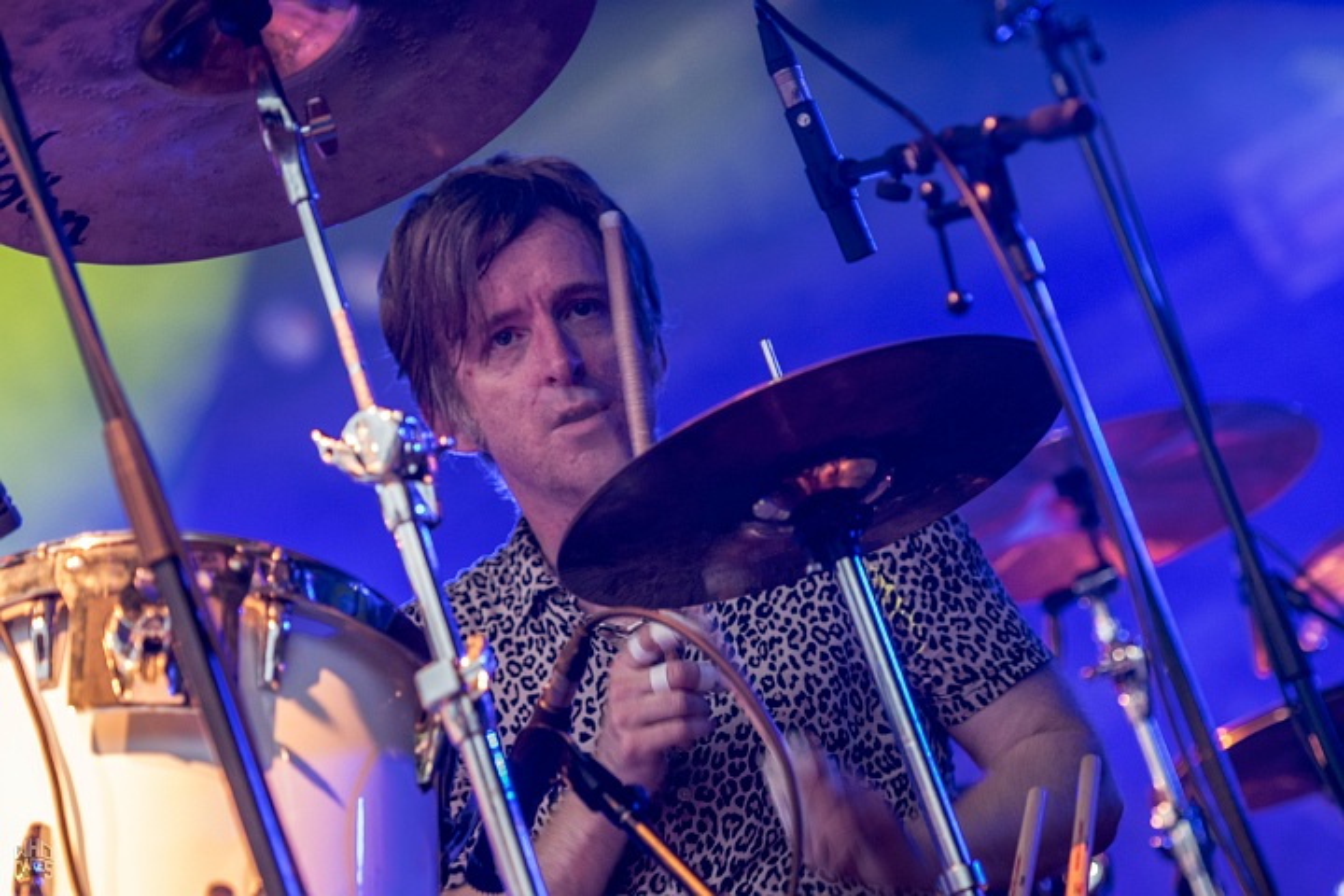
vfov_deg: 7.5
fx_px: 6831
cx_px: 672
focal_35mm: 183
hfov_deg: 11.2
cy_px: 448
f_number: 2.8
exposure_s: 1/100
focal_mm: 122
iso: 1600
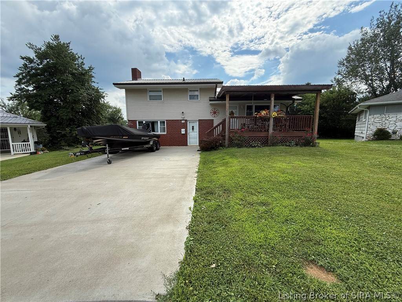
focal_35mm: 14
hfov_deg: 102.1
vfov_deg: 85.7
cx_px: 201
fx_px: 163
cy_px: 151
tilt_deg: -6.7
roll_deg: +0.1
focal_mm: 2.22
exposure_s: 1/1189
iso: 50
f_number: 2.2
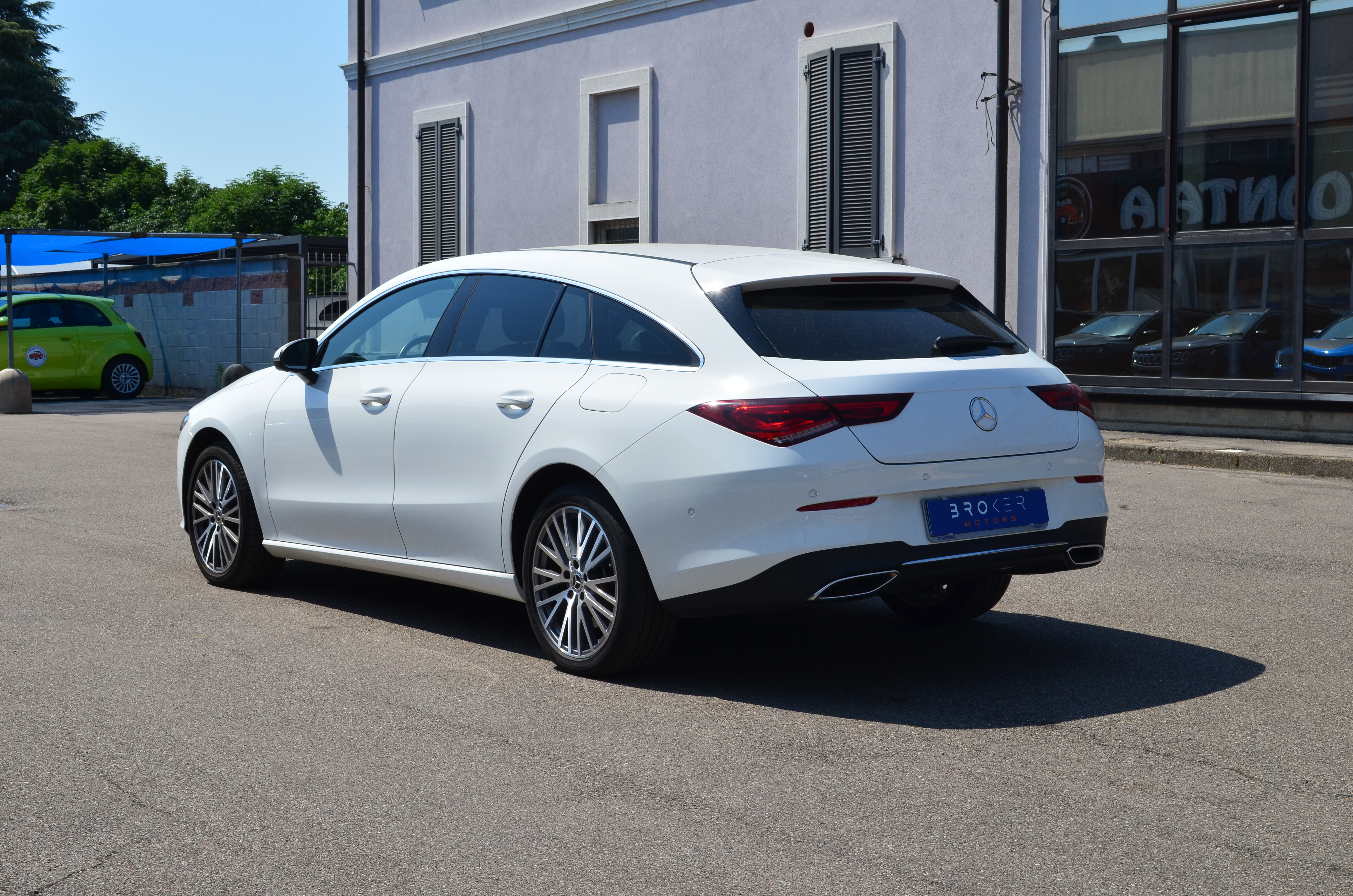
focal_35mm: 51
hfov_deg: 39.0
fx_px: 1913
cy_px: 448
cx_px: 676
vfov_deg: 26.4
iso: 200
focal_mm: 34
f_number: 10
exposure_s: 1/320
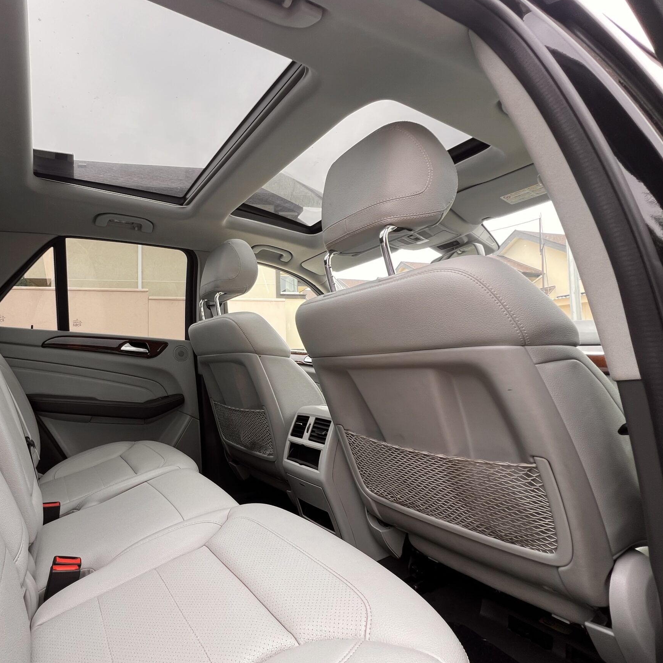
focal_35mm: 17
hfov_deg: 81.1
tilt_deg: +2.8
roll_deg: -0.2
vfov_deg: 83.9
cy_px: 340
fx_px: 368
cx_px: 220
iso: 32
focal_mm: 1.57
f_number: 1.8
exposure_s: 1/157
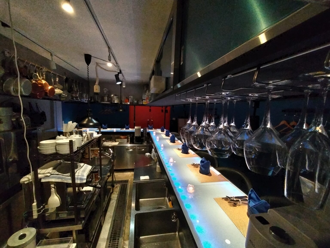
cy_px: 124
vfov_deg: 81.7
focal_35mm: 15
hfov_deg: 98.2
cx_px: 165
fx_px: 143
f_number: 2.4
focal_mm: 1.6
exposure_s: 1/40
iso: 688
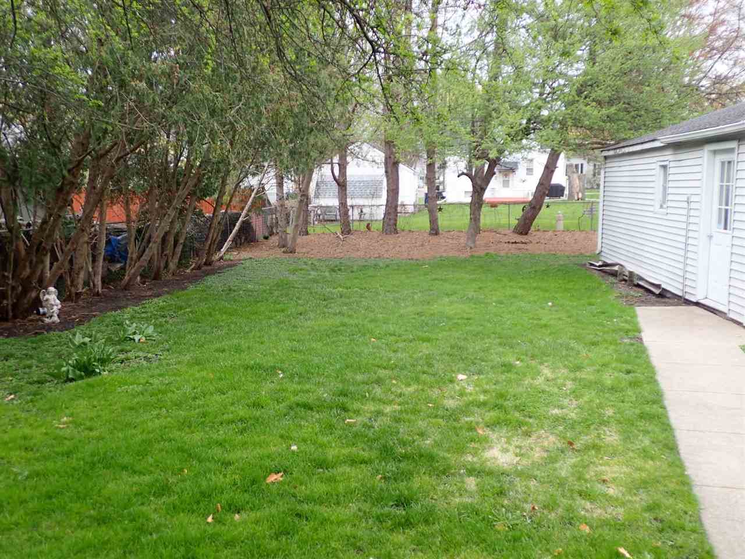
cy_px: 280
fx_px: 689
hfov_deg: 56.8
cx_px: 372
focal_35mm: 32
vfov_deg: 44.2
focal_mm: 5.87
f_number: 2.4
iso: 100
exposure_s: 1/100
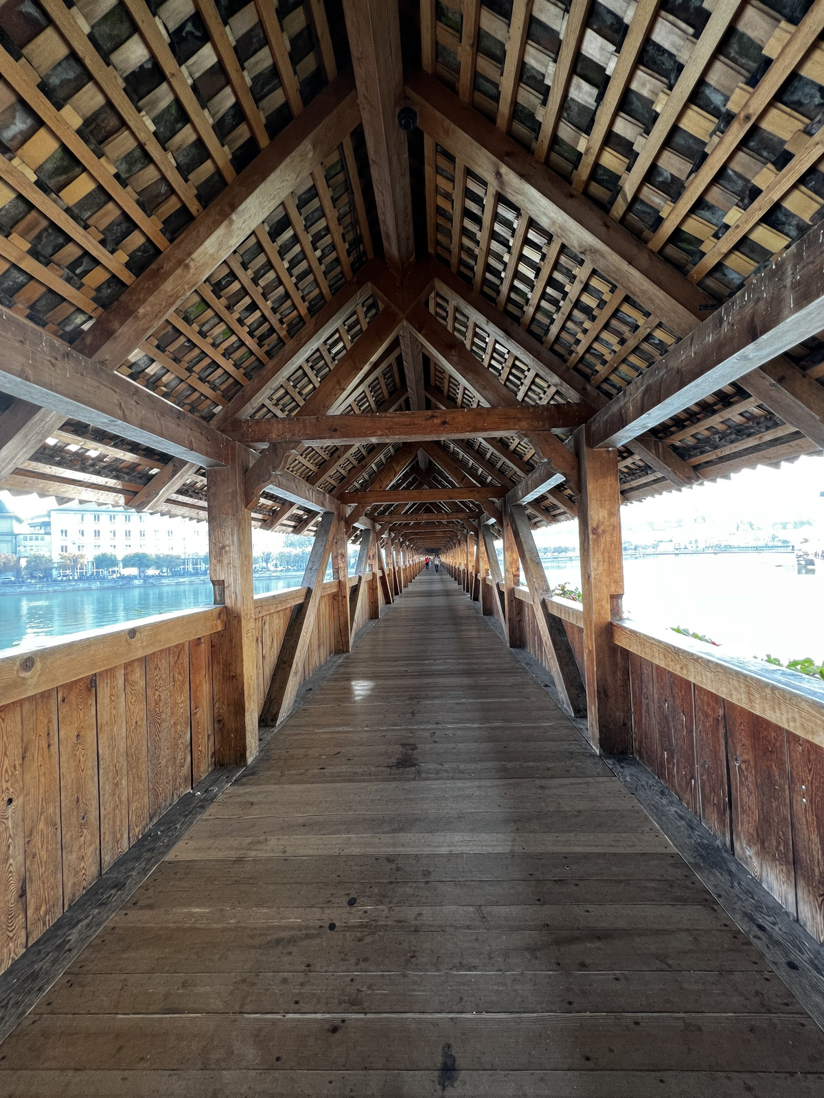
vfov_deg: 106.2
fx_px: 413
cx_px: 412
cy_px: 549
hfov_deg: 89.9
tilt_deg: +1.3
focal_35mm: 13
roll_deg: +2.3
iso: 100
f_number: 1.8
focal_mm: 1.57
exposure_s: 1/99
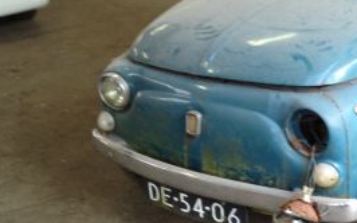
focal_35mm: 67
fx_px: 652
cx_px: 307
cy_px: 39
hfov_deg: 29.6
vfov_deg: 19.2
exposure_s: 1/20
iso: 64
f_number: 2.4
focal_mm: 4.28
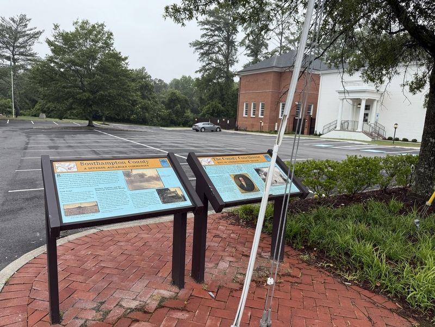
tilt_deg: -8.4
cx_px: 218
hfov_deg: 71.6
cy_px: 164
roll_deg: -4.2
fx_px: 302
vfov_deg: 56.8
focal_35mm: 24
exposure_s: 1/1156
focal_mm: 6.76
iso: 80
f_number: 1.78
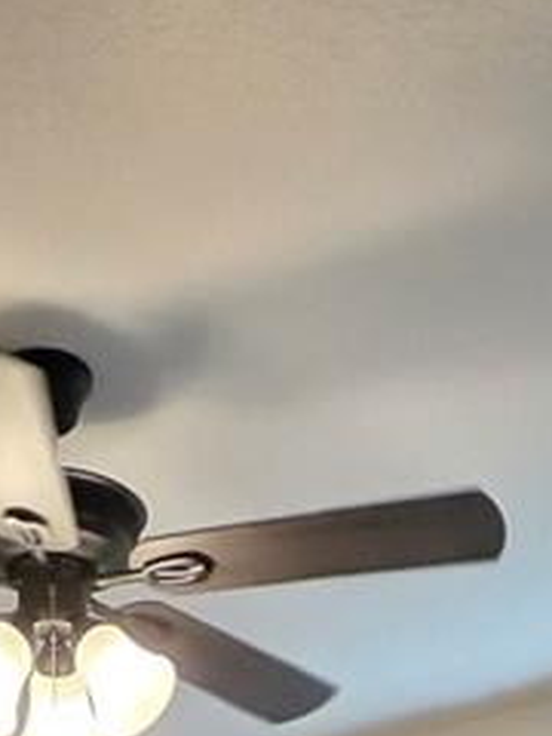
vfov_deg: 18.0
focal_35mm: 65
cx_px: 239
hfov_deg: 22.6
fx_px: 1382
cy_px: 1530
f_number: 2.2
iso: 200
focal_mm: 2.2
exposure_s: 1/60
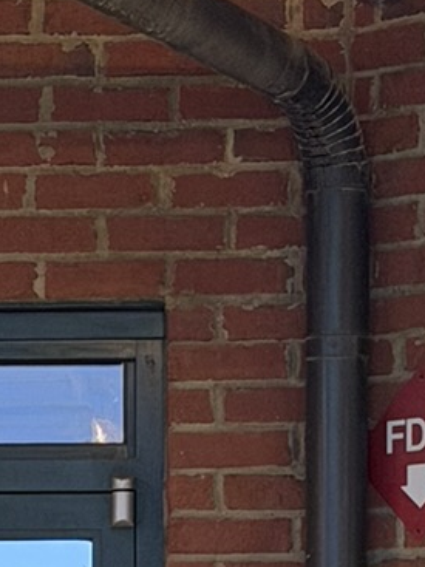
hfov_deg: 5.5
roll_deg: +0.1
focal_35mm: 268
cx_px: -133
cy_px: 946
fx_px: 4390
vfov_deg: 7.2
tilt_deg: -1.8
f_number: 1.78
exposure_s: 1/40
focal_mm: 6.76
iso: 200
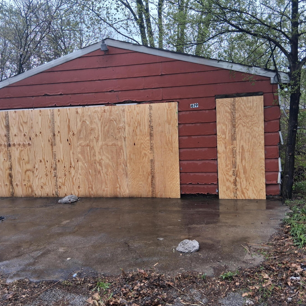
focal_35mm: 31
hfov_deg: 52.5
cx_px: 141
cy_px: 151
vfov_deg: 52.5
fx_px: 310
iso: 25
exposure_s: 1/120
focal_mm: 3.98
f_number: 1.8
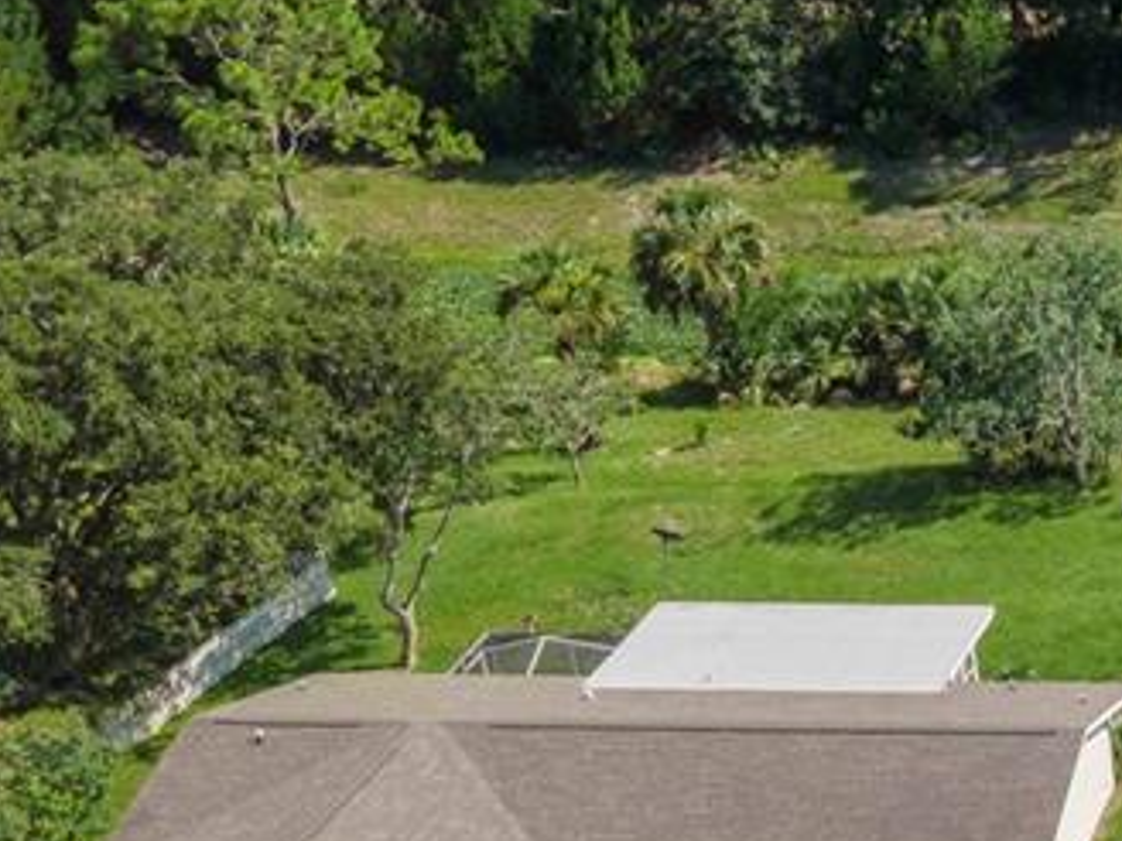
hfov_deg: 21.8
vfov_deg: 19.5
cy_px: 615
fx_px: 2431
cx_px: 1669
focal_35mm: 75
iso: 100
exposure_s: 1/400
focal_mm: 4.5
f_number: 2.8
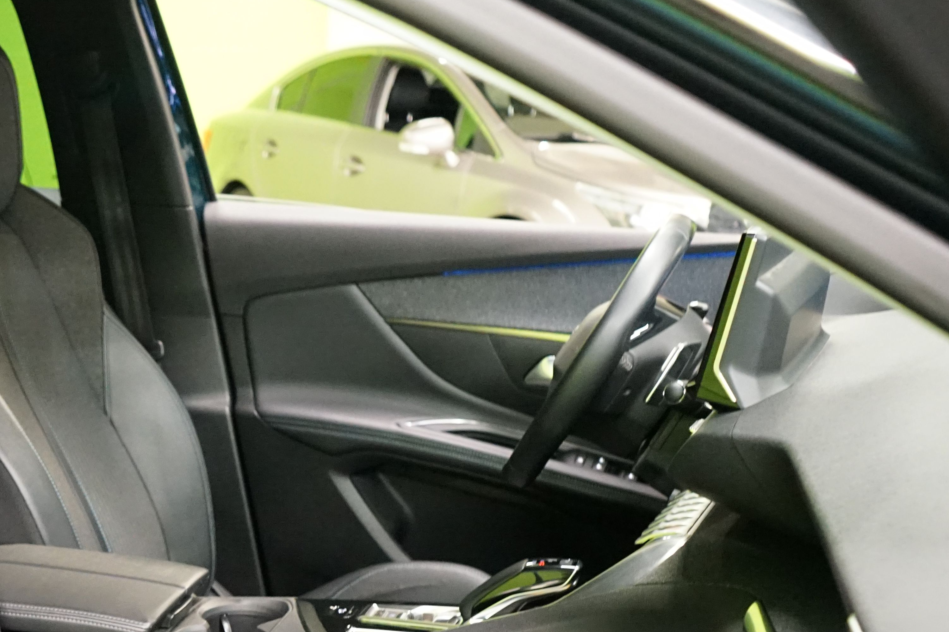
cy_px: 604
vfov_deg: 23.4
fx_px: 1476
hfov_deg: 33.2
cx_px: 43
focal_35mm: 56
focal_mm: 28
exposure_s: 1/50
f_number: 5
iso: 6400
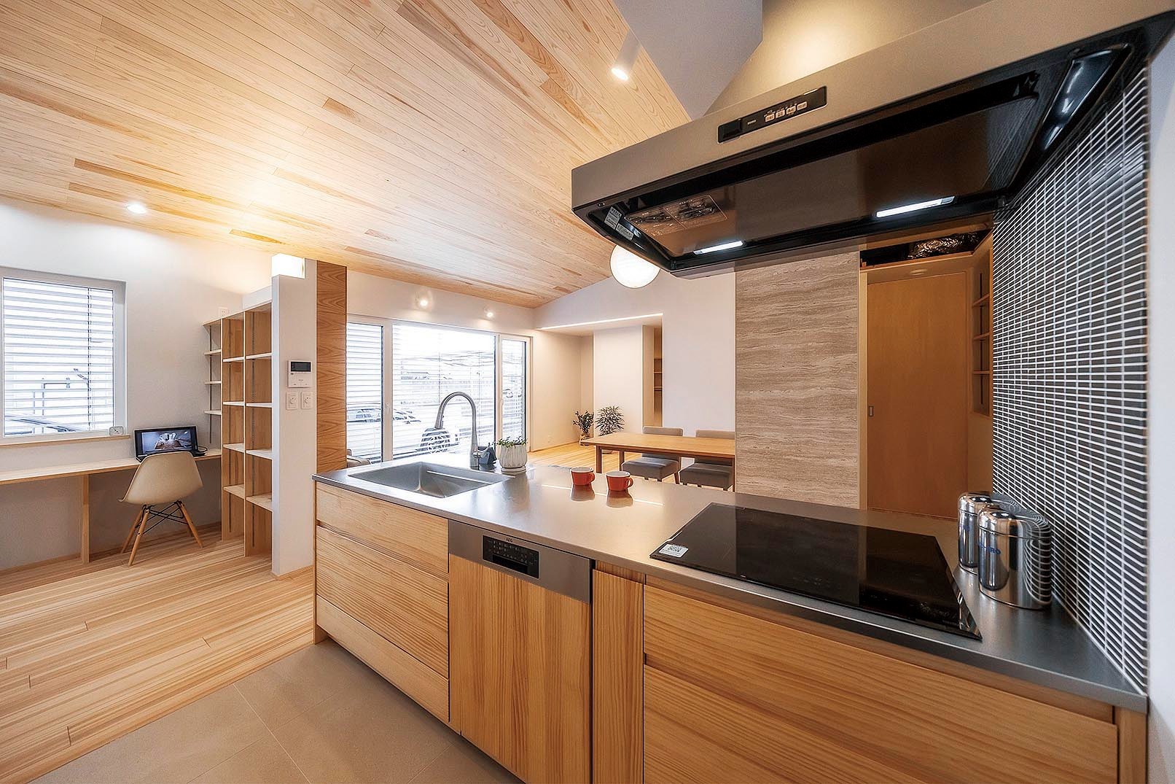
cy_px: 392
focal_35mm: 12
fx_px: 392
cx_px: 588
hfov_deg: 112.6
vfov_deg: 90.0
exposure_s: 1/50
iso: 640
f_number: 5
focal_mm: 8
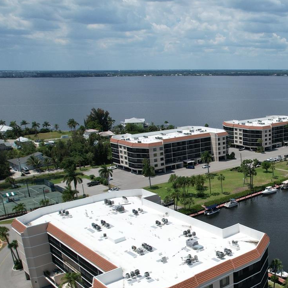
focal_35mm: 41
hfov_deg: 37.6
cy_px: 203
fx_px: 386
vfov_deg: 40.2
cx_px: 270
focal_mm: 8.38
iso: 100
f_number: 2.8
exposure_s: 1/3200
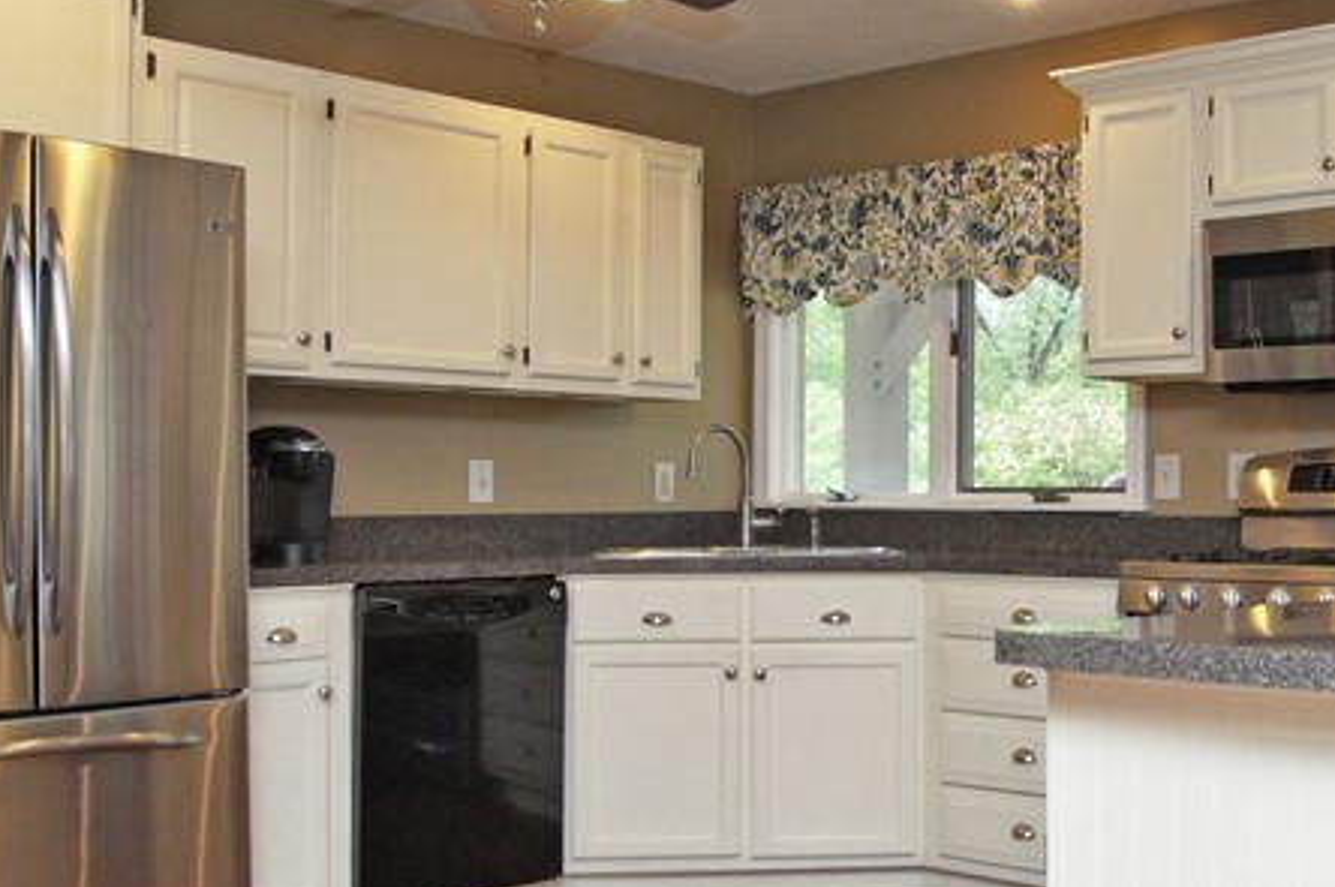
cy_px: 499
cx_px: 899
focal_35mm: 44
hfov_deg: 43.9
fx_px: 1630
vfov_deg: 30.4
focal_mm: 12
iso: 320
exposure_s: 1/80
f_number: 4.5
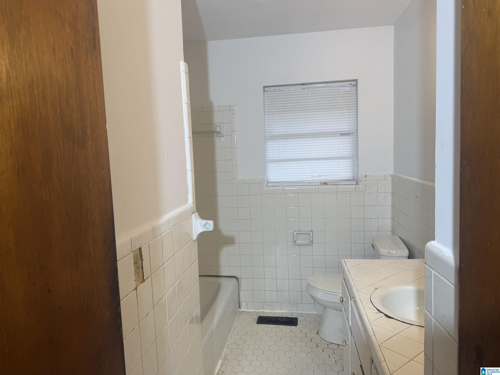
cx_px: 250
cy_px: 188
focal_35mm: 24
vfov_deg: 56.8
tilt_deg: -1.6
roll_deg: +2.0
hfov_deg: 71.6
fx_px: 347
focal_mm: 6.76
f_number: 1.78
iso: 80
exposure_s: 1/120
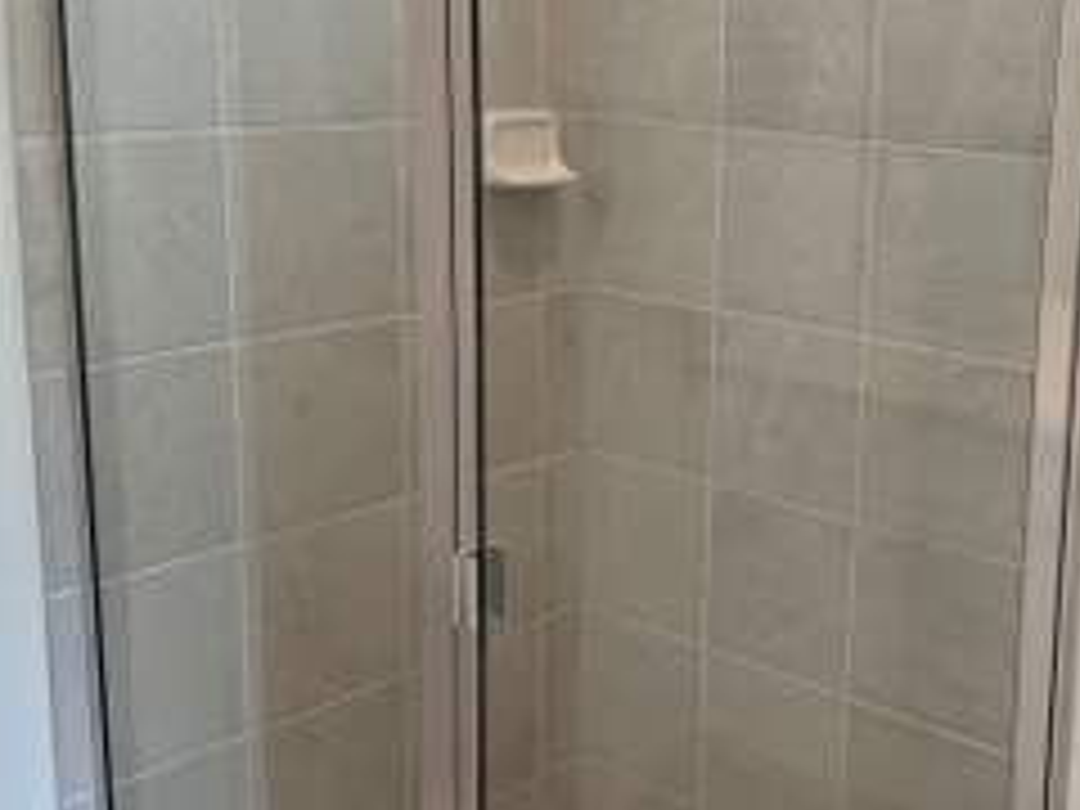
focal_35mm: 48
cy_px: 362
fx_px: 1498
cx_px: 711
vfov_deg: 30.2
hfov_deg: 39.2
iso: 160
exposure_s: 1/135
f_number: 1.78
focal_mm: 6.76
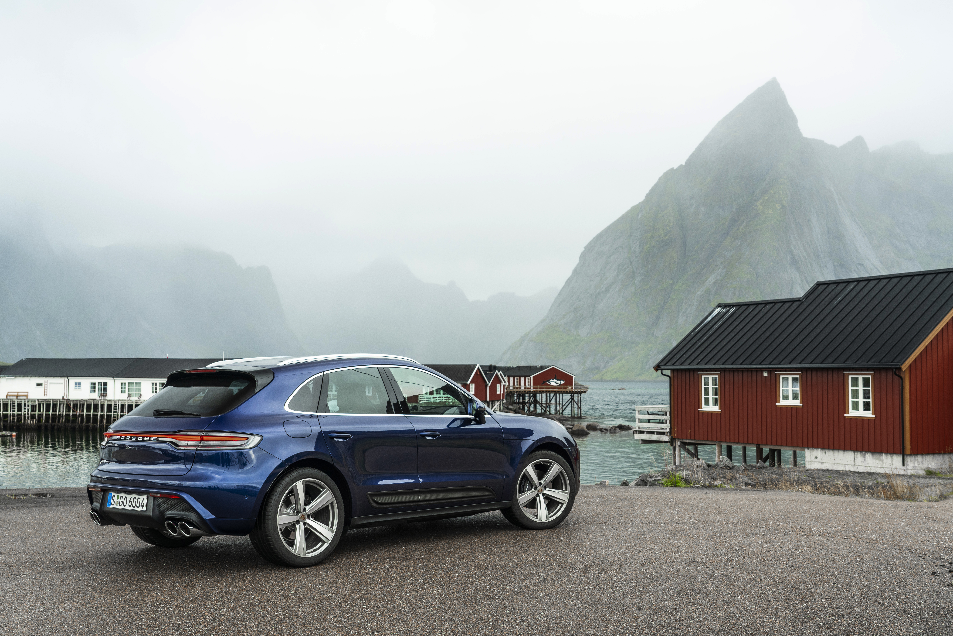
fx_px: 1112
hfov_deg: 46.4
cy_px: 318
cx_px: 476
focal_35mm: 42
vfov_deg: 31.9
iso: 250
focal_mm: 42
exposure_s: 1/30
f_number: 7.1
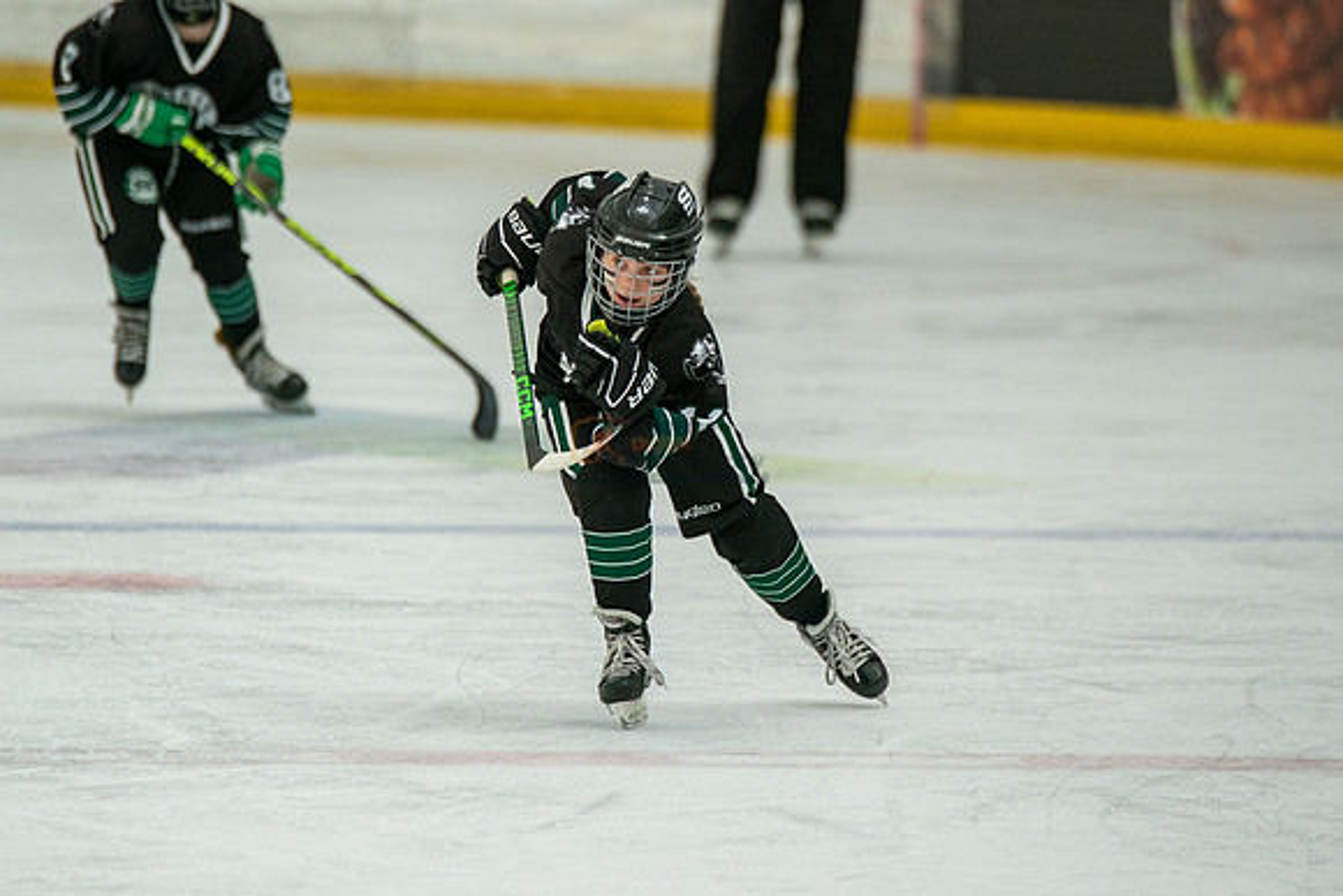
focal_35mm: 448
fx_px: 16707
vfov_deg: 3.1
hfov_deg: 4.6
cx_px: 647
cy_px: 401
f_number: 3.5
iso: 1600
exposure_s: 1/4000
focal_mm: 300
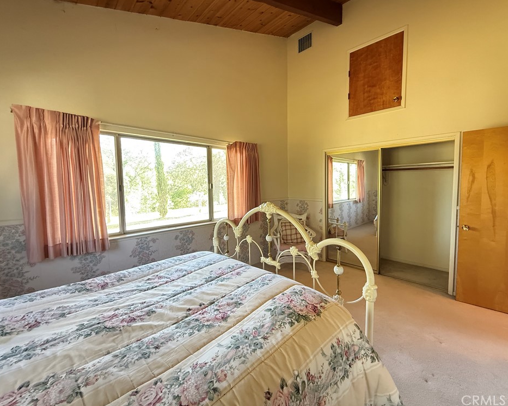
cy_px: 199
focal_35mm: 15
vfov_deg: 84.0
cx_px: 267
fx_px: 225
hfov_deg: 96.7
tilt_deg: -4.0
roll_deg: +1.2
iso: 640
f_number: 2.2
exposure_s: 1/60
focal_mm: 2.22
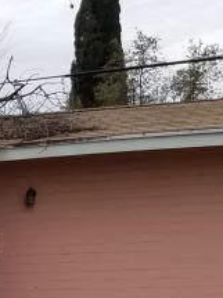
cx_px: -118
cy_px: 387
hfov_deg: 11.4
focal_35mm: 124
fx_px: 1066
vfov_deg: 15.2
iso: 50
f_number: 1.7
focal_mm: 4.2
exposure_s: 1/2136
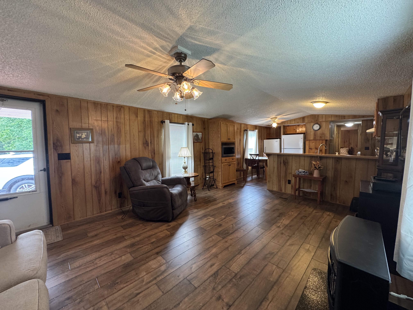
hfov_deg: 102.1
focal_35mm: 14
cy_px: 155
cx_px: 206
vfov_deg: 85.7
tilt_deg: -3.4
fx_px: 167
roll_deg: -0.1
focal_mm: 2.22
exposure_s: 1/60
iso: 250
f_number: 2.2
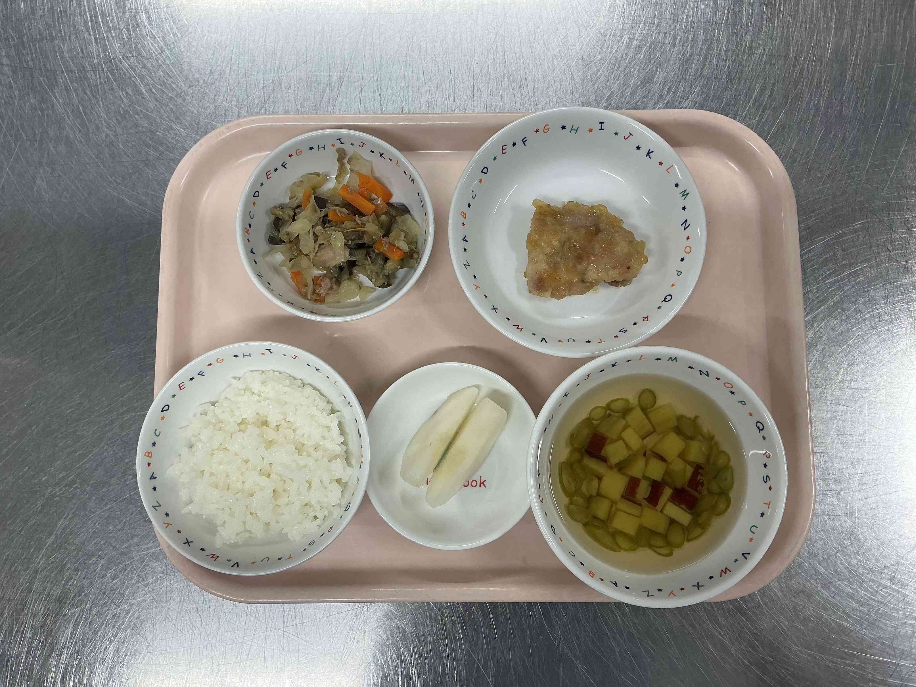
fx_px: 767
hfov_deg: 61.7
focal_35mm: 29
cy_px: 344
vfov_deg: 48.2
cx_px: 458
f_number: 1.8
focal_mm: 3
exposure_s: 1/120
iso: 50
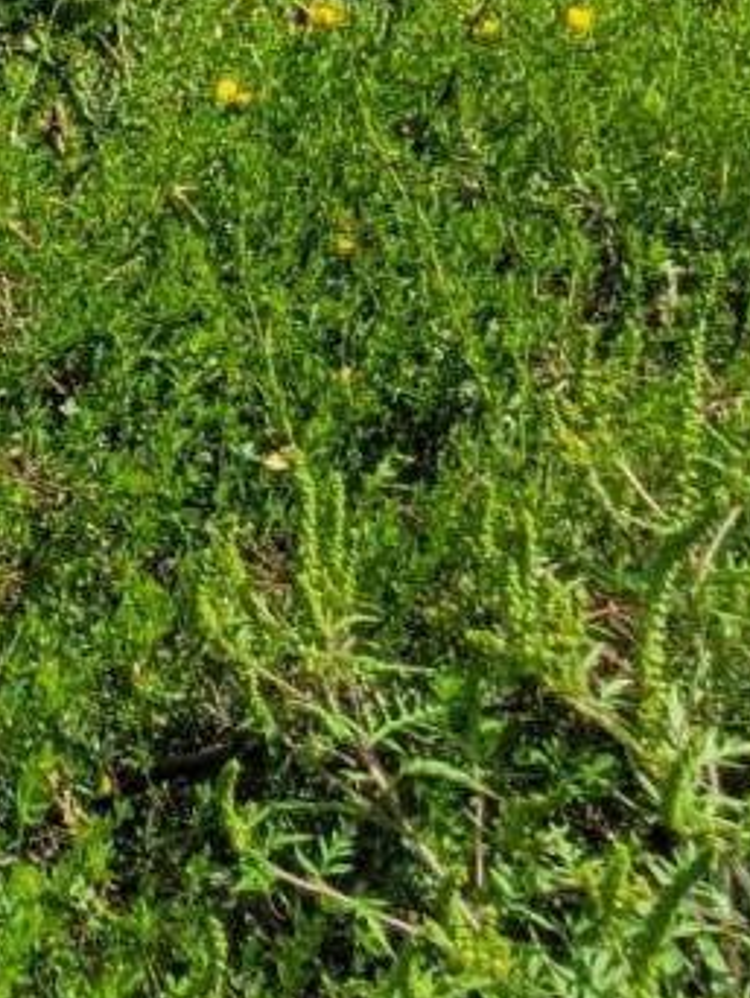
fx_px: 4386
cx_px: -198
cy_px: -1112
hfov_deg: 9.6
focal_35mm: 152
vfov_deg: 11.5
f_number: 1.8
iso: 40
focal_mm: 5.4
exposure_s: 1/3354
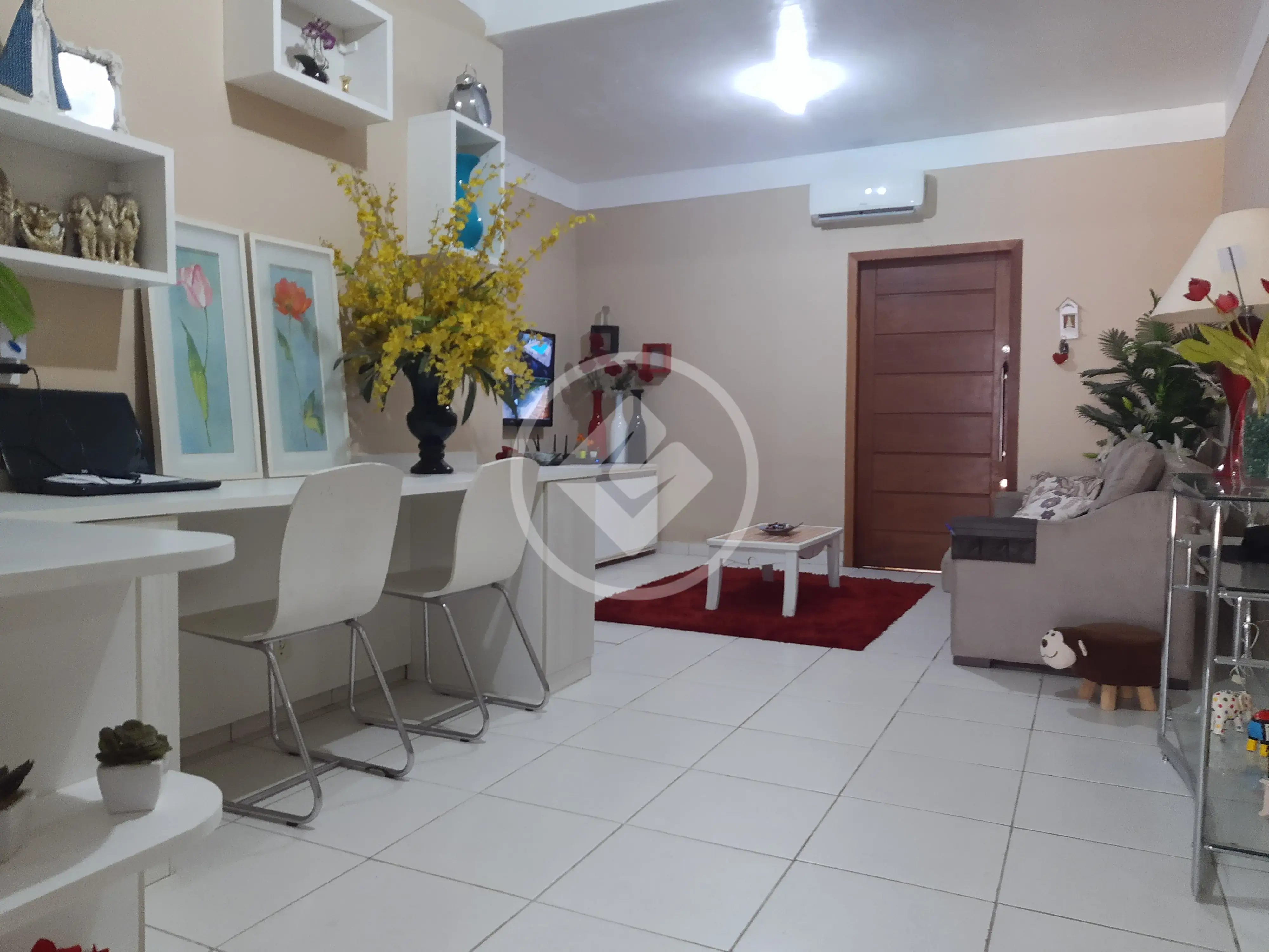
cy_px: 476
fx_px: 953
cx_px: 634
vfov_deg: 53.1
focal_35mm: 26
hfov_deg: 67.3
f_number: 1.7
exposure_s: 1/24
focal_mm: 4.75
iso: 159
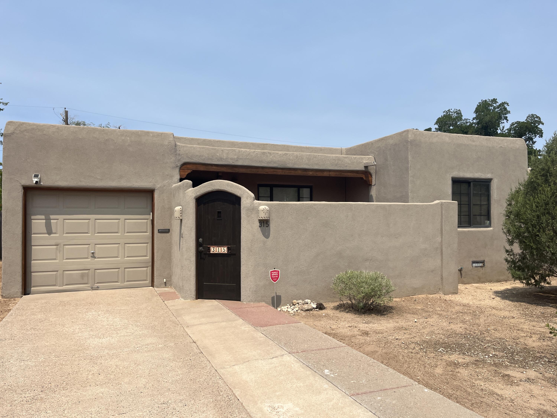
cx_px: 278
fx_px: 418
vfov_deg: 53.1
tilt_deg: +1.1
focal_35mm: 26
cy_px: 209
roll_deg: +0.4
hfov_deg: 67.3
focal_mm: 5.1
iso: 50
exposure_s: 1/6494
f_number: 1.6
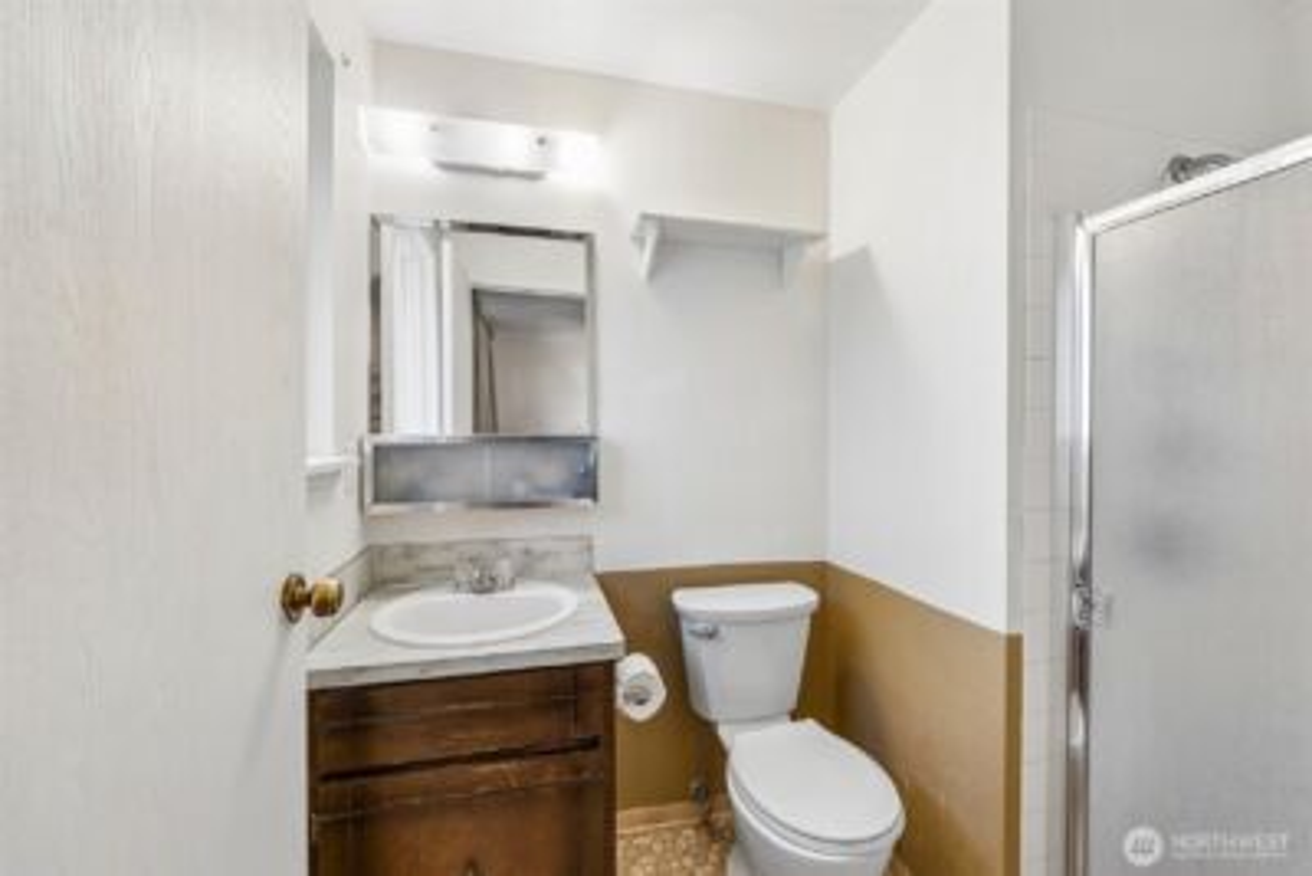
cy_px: 438
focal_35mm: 15
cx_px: 656
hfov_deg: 100.4
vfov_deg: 77.4
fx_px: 547
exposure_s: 1/8
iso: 250
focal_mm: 10
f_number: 9
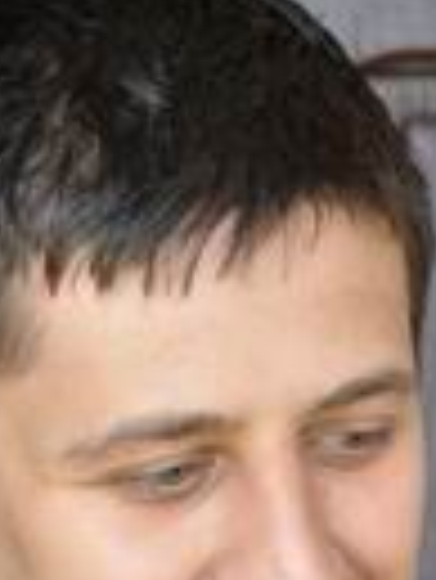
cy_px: 584
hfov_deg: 3.2
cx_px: 130
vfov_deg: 4.2
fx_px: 7838
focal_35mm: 467
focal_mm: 105
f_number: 5.6
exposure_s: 1/60
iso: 400
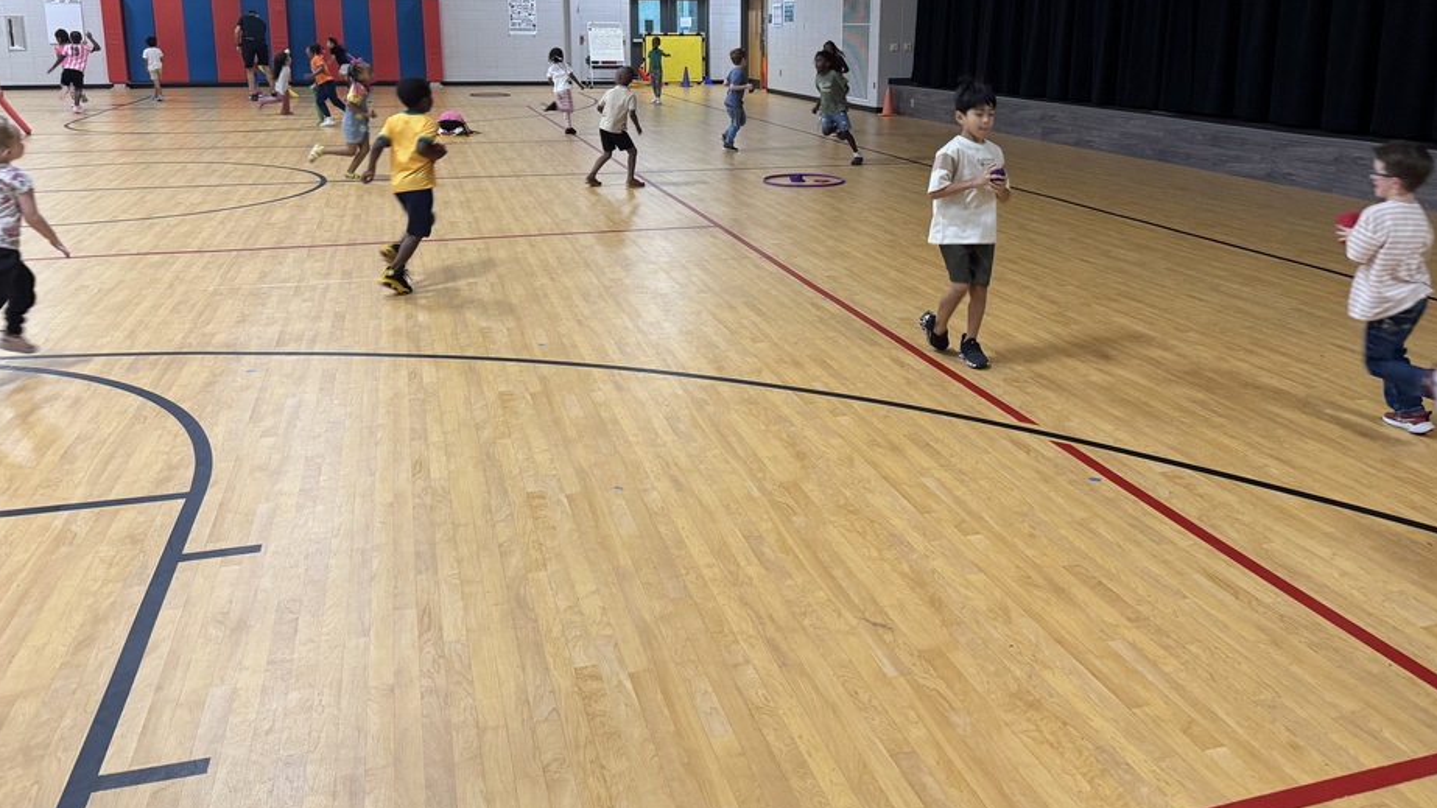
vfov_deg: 39.5
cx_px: 747
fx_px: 1105
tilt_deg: -11.8
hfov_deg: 66.0
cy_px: 244
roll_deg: +0.2
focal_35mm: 29
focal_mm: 6.76
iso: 200
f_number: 1.78
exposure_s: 1/60
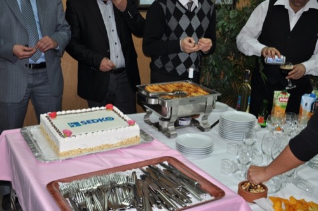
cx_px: 159
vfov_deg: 29.8
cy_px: 106
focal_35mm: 45
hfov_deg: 43.7
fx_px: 397
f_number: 4.2
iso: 200
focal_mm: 30
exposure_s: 1/60
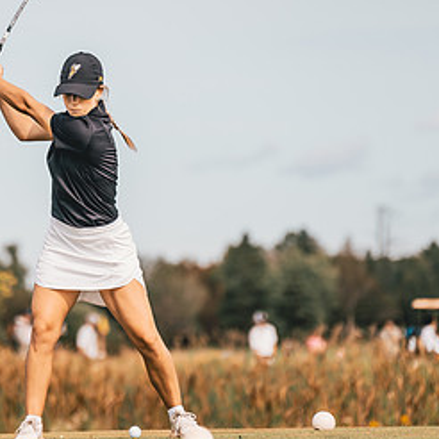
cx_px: 89
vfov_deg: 5.8
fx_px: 4319
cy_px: 210
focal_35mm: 301
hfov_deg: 5.8
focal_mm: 150
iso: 100
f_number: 2.8
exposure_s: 1/1250
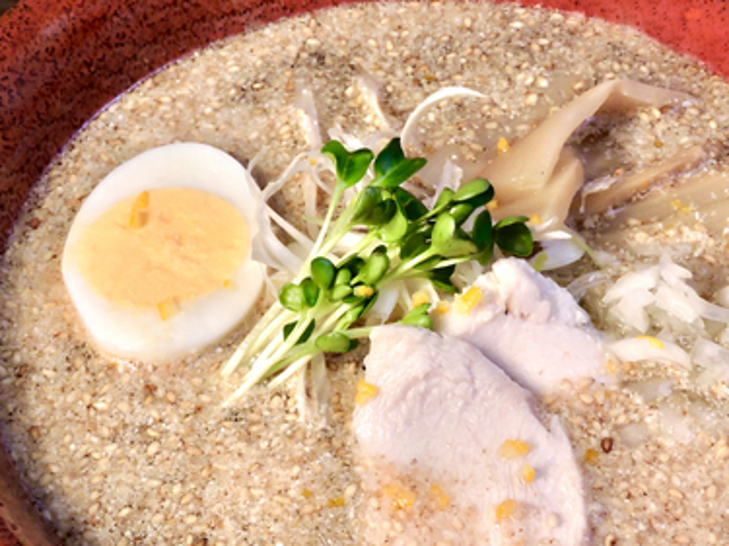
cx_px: 332
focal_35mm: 88
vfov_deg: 16.8
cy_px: 330
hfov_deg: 22.3
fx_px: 1853
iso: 400
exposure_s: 1/30
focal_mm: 9.9
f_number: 4
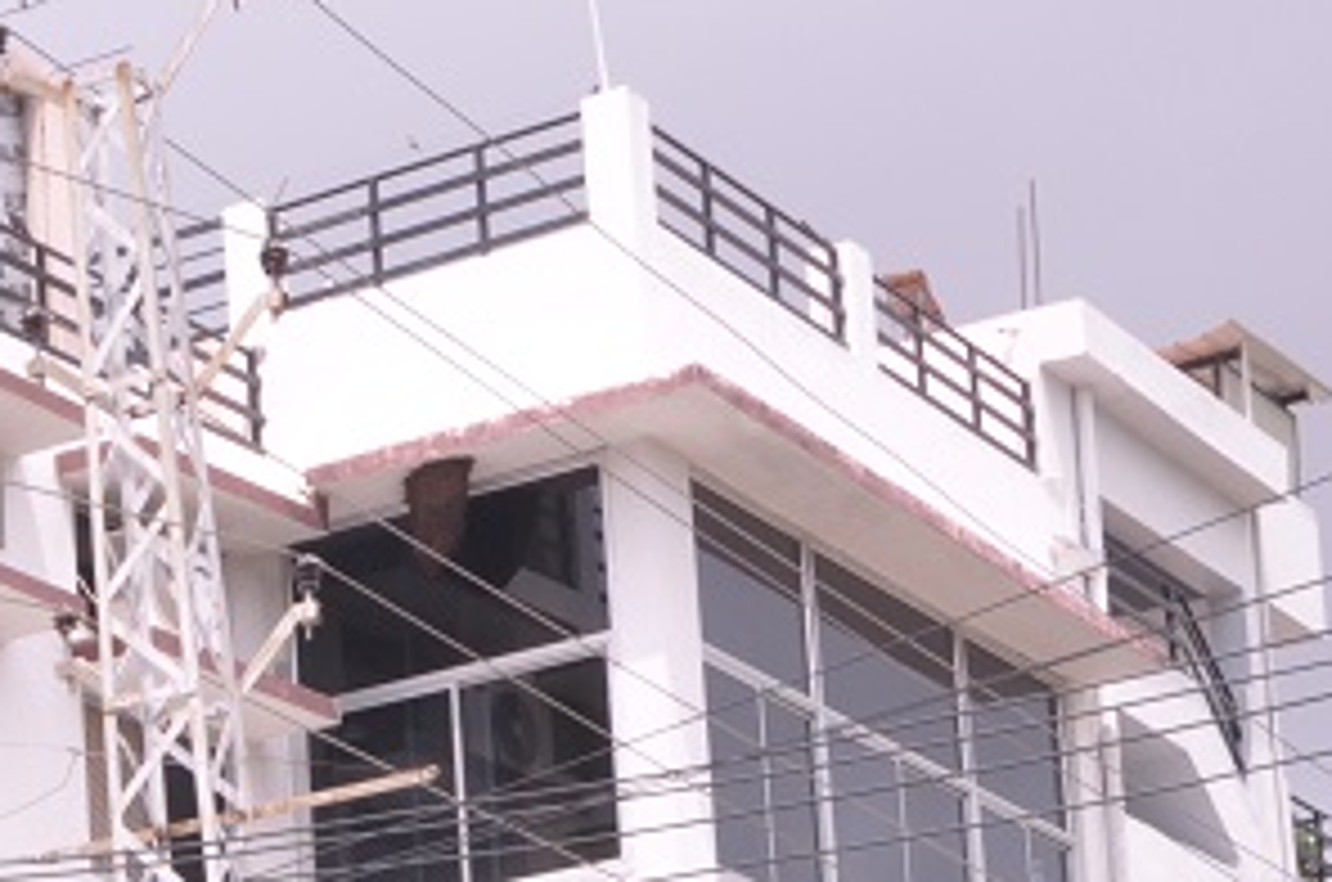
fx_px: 5132
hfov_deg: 14.2
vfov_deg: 9.6
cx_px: -432
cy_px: 1197
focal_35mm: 139
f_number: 16
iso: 320
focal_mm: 28
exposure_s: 1/125
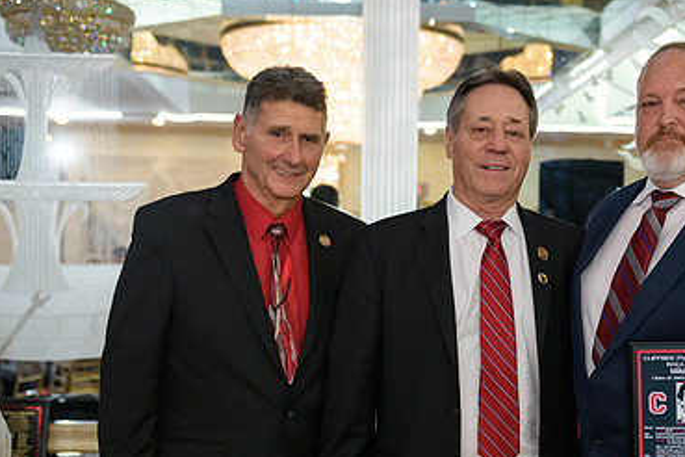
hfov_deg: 30.3
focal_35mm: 66
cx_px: 444
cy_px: 307
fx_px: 1256
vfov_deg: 20.5
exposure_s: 1/125
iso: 1250
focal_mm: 42
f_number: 3.2
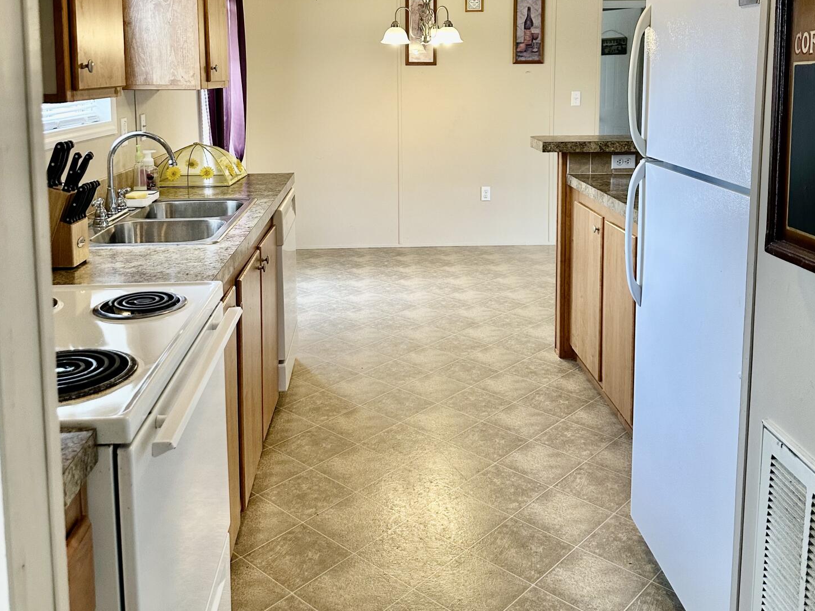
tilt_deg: -5.6
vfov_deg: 41.8
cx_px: 417
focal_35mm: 33
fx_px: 777
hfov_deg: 55.4
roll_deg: -0.4
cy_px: 160
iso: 200
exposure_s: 1/121
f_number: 1.78
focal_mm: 6.86
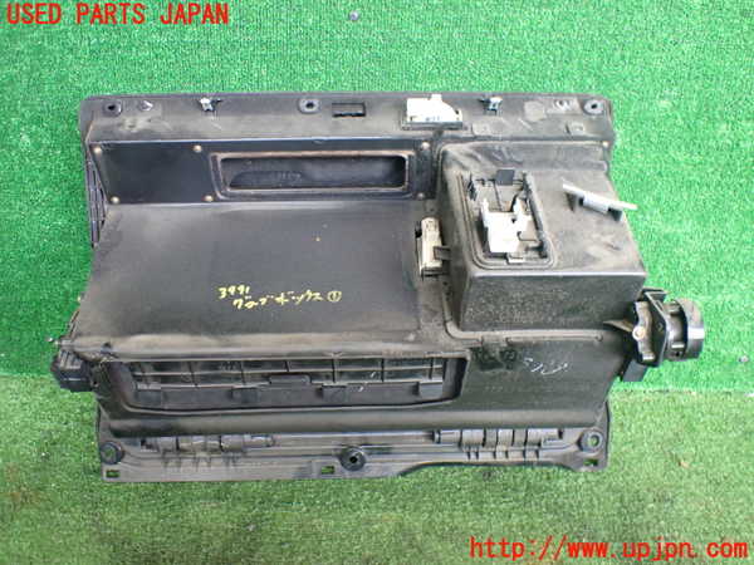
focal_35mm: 30
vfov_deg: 46.8
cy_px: 282
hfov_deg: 60.0
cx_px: 377
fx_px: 653
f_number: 2.3
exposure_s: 1/80
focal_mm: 5.4
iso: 800
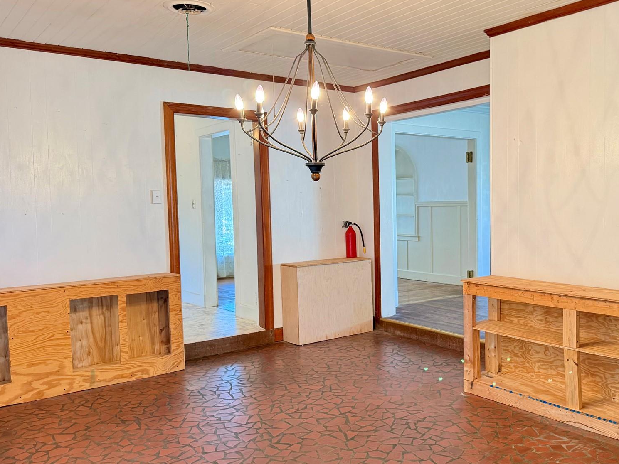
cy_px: 235
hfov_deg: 54.4
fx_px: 590
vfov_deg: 43.0
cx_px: 403
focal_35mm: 33
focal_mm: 6.76
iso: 400
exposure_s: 1/60
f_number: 1.78
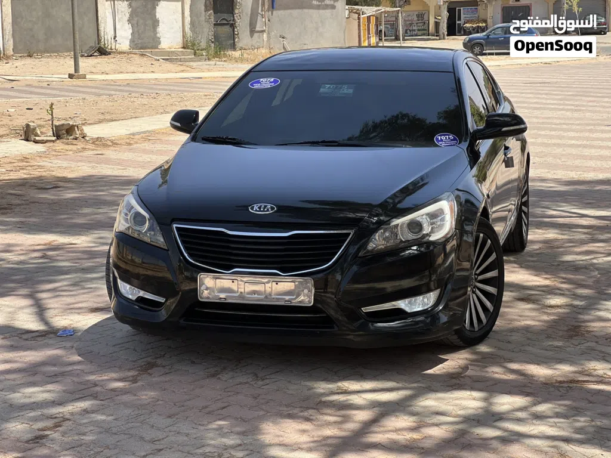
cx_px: 306
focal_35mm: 77
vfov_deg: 19.1
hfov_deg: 25.3
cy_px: 229
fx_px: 1359
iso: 25
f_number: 2.8
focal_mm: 9
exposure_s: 1/270
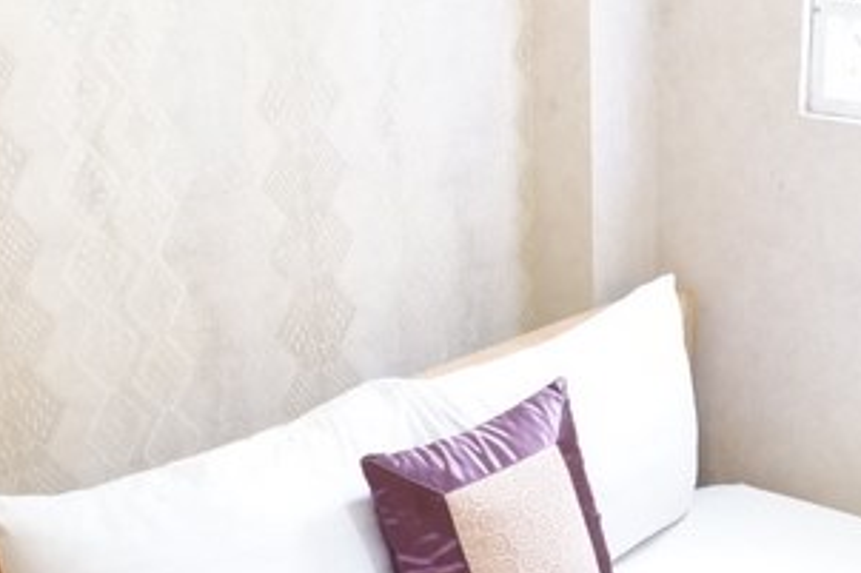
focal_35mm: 78
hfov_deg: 25.8
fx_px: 1864
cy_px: 734
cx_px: 607
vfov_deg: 16.6
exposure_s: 1/100
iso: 4000
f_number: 3.5
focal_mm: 15
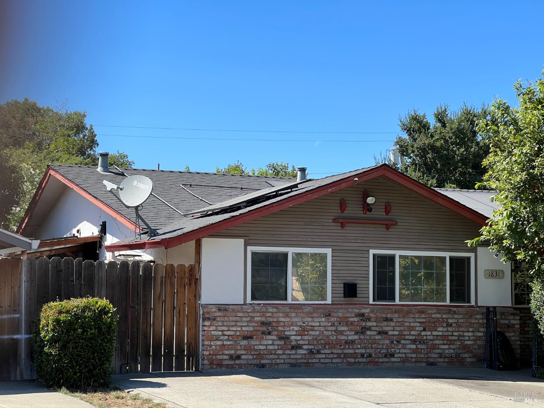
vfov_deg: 19.1
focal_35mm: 77
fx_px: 1210
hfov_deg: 25.3
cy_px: 204
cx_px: 272
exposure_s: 1/497
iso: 32
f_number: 2.8
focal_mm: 9
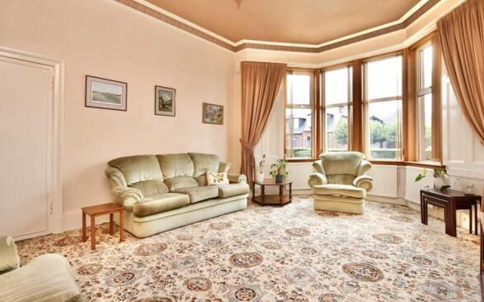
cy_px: 141
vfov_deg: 67.9
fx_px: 224
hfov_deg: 94.1
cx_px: 263
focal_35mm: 17
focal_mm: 10
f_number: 5
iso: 200
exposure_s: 1/100
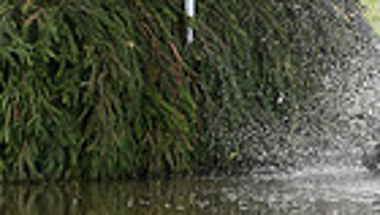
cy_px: -124
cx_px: 706
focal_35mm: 478
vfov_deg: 2.5
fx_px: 4820
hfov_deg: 4.5
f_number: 4.5
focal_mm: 110
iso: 450
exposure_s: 1/1250
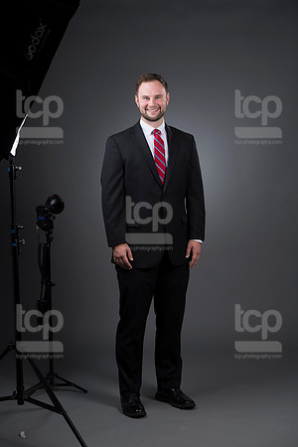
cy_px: 224
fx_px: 993
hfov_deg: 17.1
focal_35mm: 80
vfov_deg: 25.4
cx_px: 149
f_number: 5.6
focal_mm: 80
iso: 160
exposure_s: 1/250
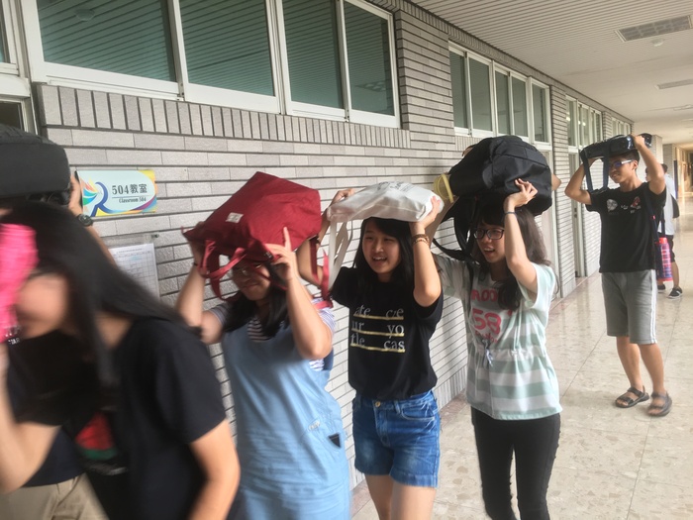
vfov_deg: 48.2
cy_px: 260
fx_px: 581
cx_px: 346
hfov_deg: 61.7
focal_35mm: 29
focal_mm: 4.15
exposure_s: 1/30
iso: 32
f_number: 2.2
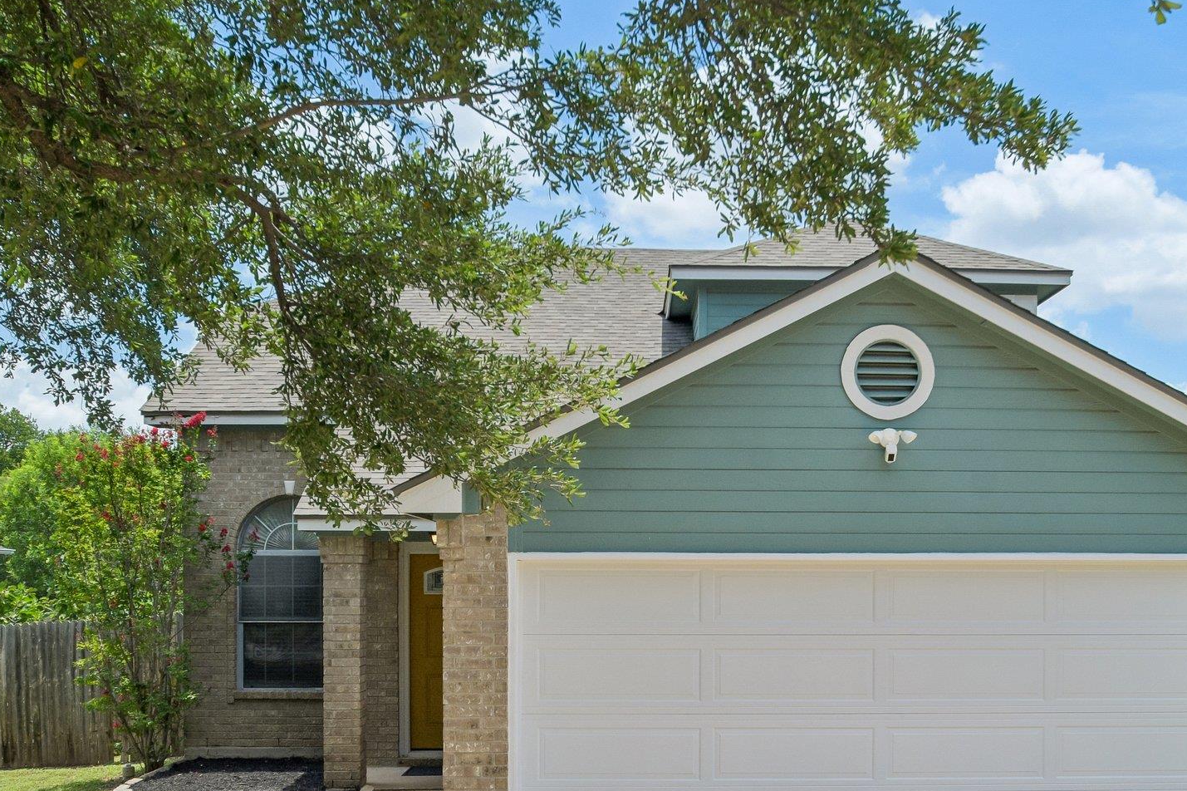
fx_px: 1417
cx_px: 699
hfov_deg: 45.3
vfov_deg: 30.9
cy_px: 546
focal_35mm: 43
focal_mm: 20
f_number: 8
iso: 400
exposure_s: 1/640
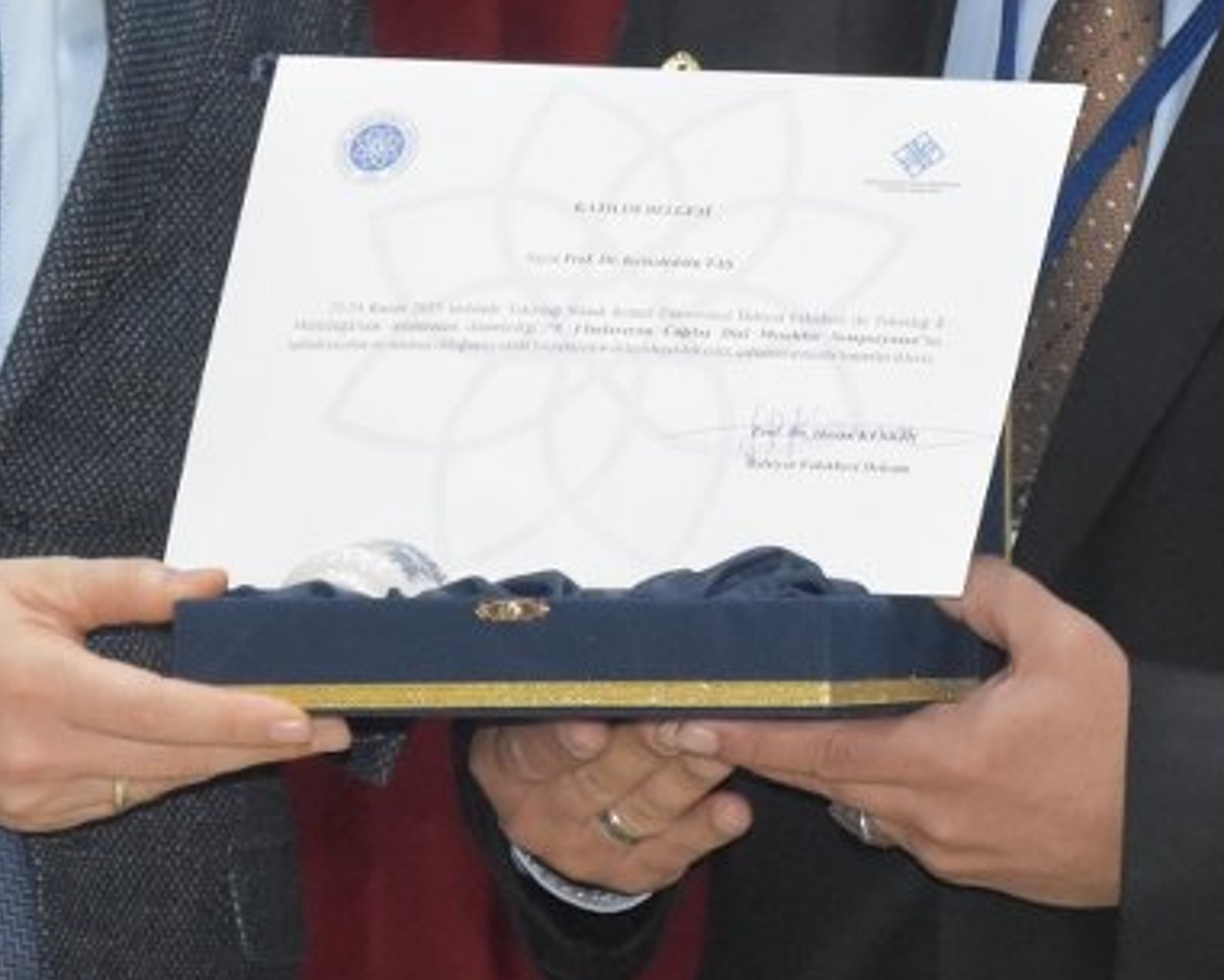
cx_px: 472
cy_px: -58
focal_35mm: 408
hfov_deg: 4.7
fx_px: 14784
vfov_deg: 3.8
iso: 5000
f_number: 5.6
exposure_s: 1/60
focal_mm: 92
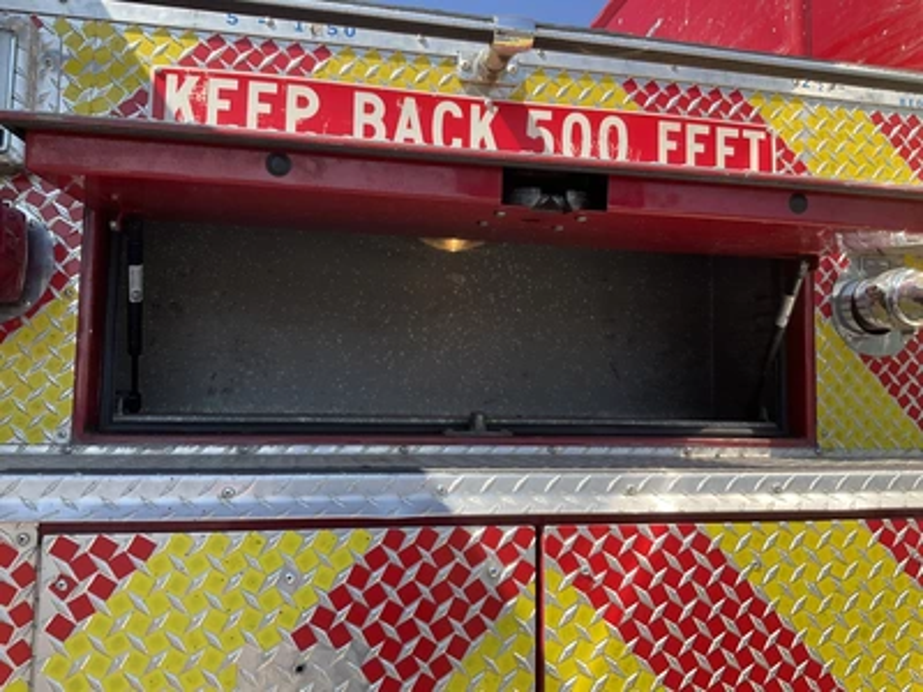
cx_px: 462
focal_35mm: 29
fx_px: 773
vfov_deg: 48.2
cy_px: 346
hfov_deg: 61.7
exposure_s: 1/749
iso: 25
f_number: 1.8
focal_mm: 3
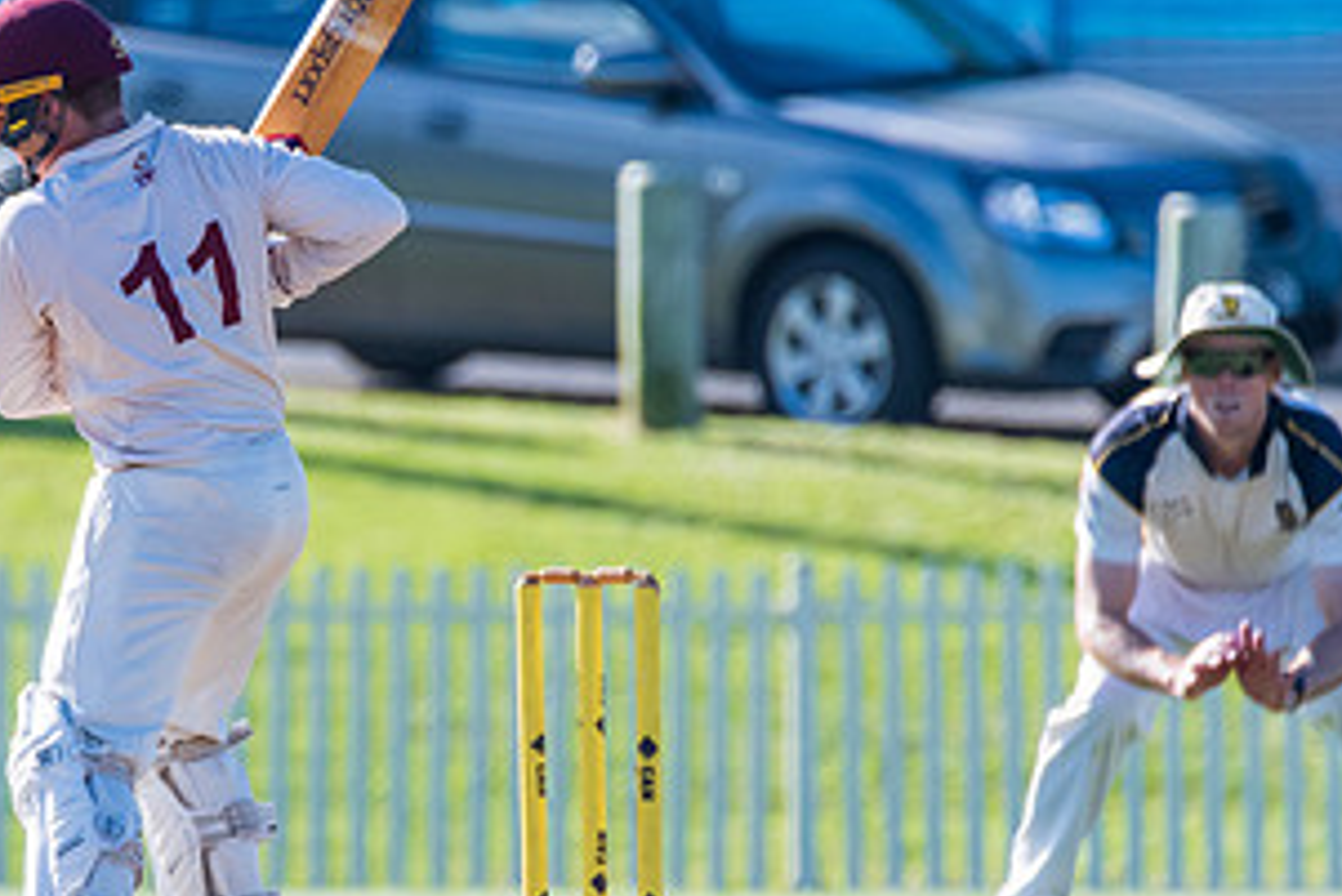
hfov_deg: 1.4
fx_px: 56724
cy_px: 654
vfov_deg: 0.9
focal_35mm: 1521
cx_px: 66
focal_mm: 600
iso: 640
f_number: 6.3
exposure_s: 1/1600
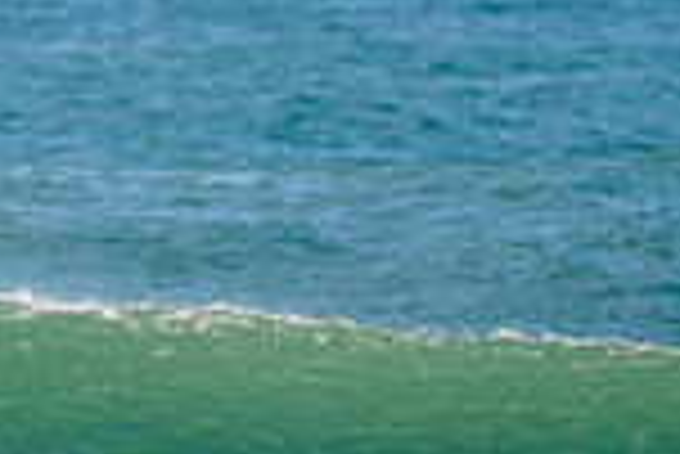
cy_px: 573
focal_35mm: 1917
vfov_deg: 0.7
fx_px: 36244
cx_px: 5
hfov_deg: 1.1
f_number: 5.6
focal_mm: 500
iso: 200
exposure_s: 1/1600
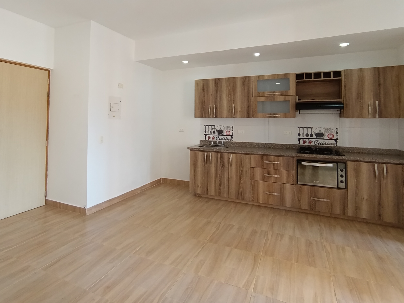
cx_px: 175
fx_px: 245
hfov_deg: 78.6
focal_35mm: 21
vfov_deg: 62.5
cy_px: 113
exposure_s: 1/100
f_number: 2.2
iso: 250
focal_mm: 1.65
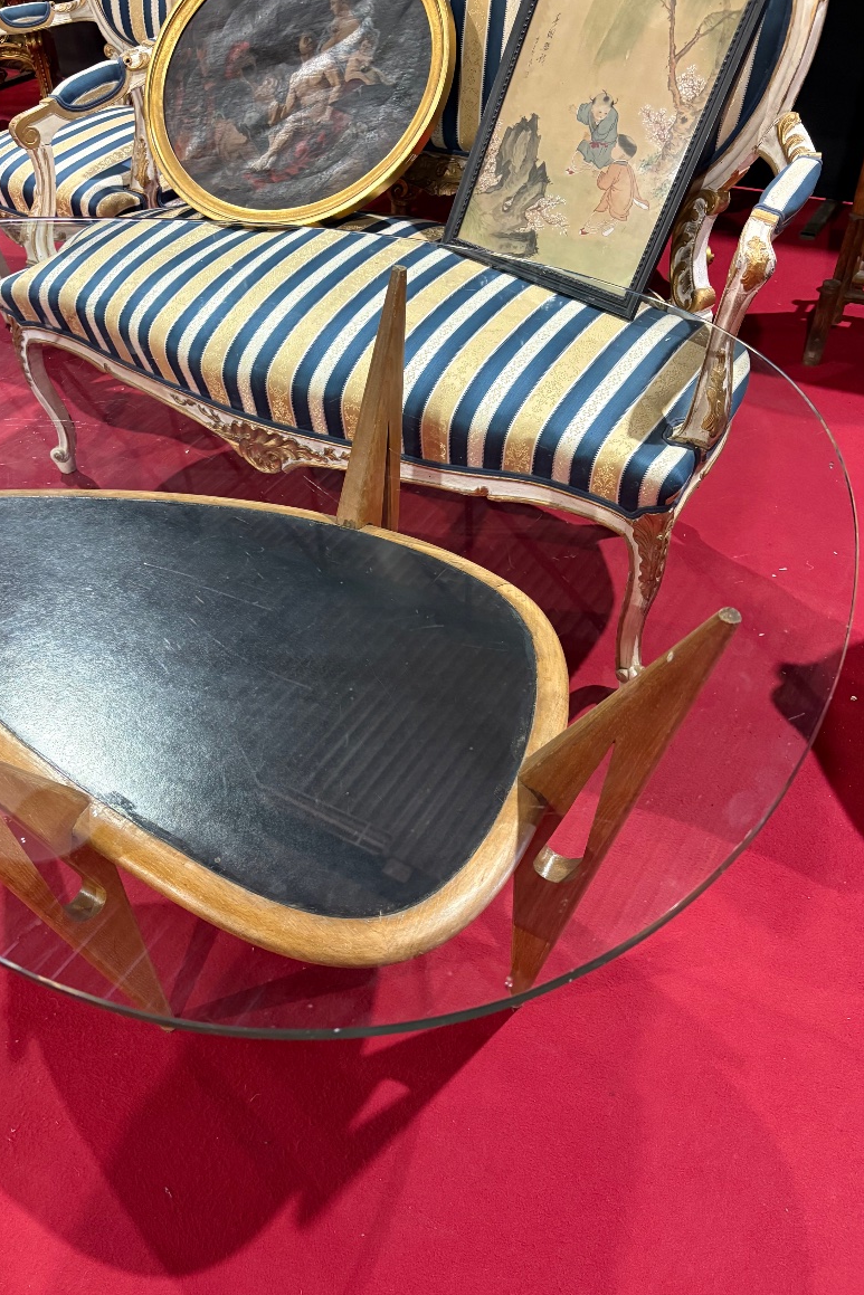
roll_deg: +5.4
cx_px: 367
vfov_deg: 65.5
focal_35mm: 28
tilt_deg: -43.1
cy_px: 649
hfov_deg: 46.3
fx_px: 1008
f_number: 1.6
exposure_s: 1/50
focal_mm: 5.96
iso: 400
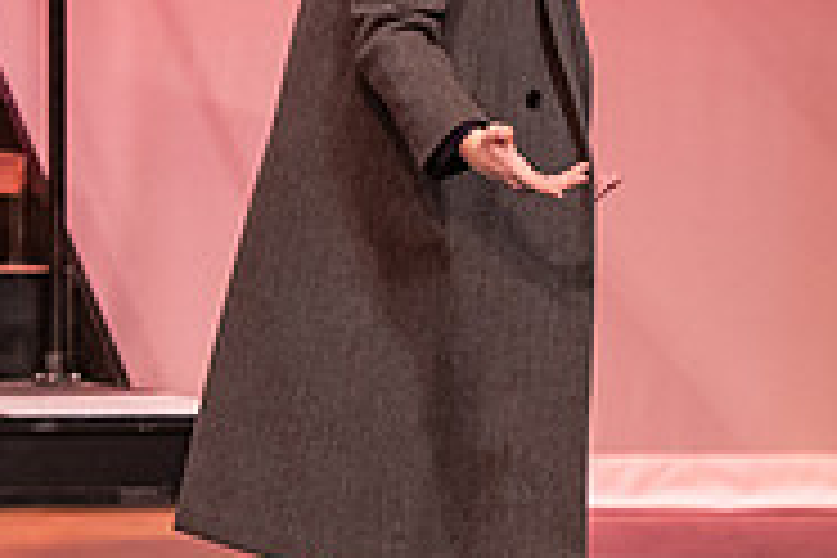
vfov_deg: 3.0
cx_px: 1066
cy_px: 43
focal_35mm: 452
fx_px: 10508
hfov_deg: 4.5
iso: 3200
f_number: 3.2
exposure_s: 1/200
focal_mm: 145
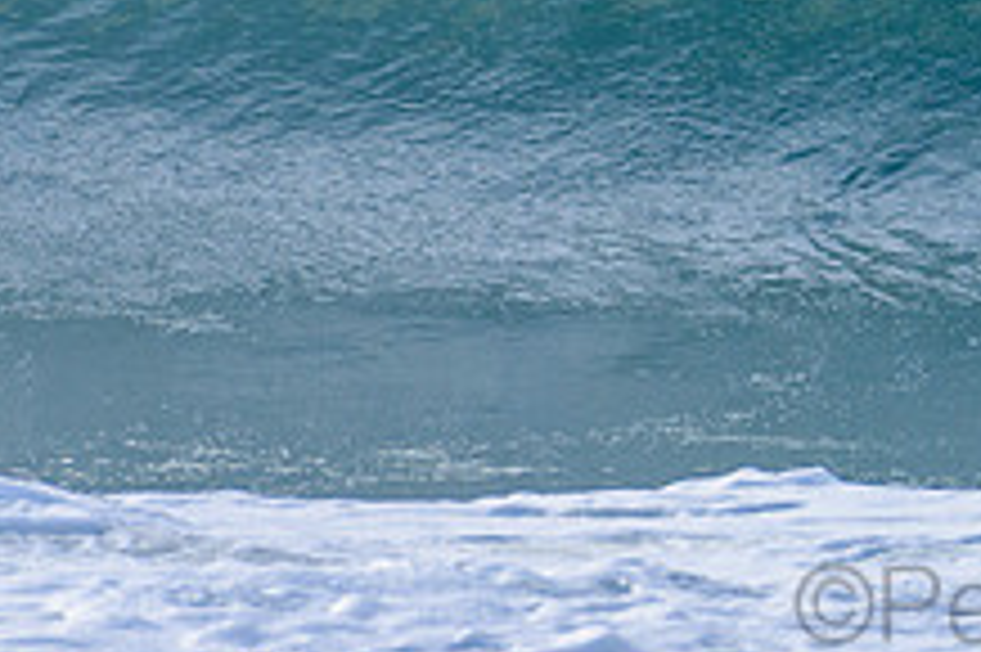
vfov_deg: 0.7
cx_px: 1143
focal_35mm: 1997
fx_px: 54376
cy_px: -142
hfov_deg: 1.0
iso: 220
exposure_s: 1/1000
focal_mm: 500
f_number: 5.6
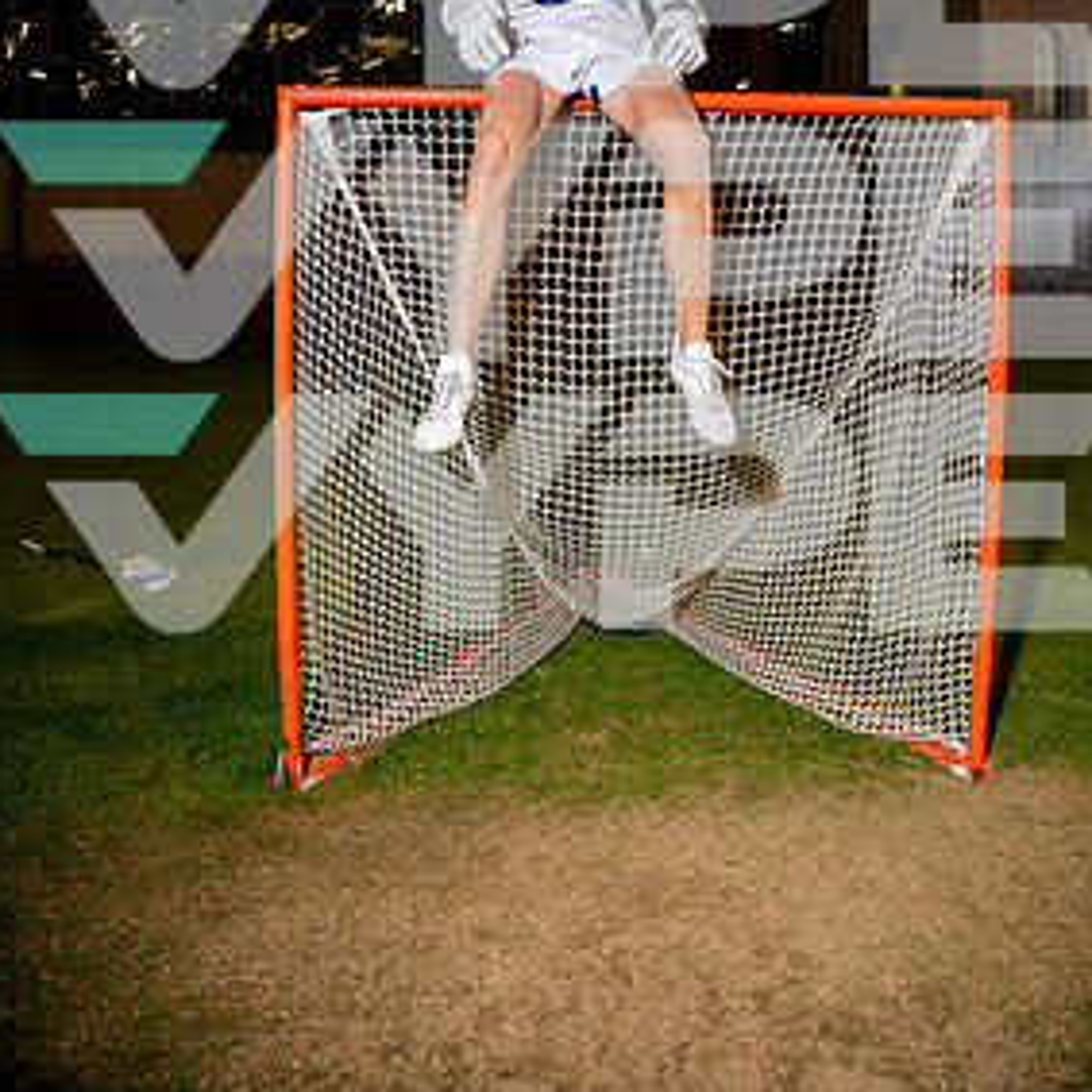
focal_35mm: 27
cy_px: 243
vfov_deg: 55.5
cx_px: 563
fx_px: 964
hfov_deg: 59.1
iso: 400
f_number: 4
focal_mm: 20
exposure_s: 1/250
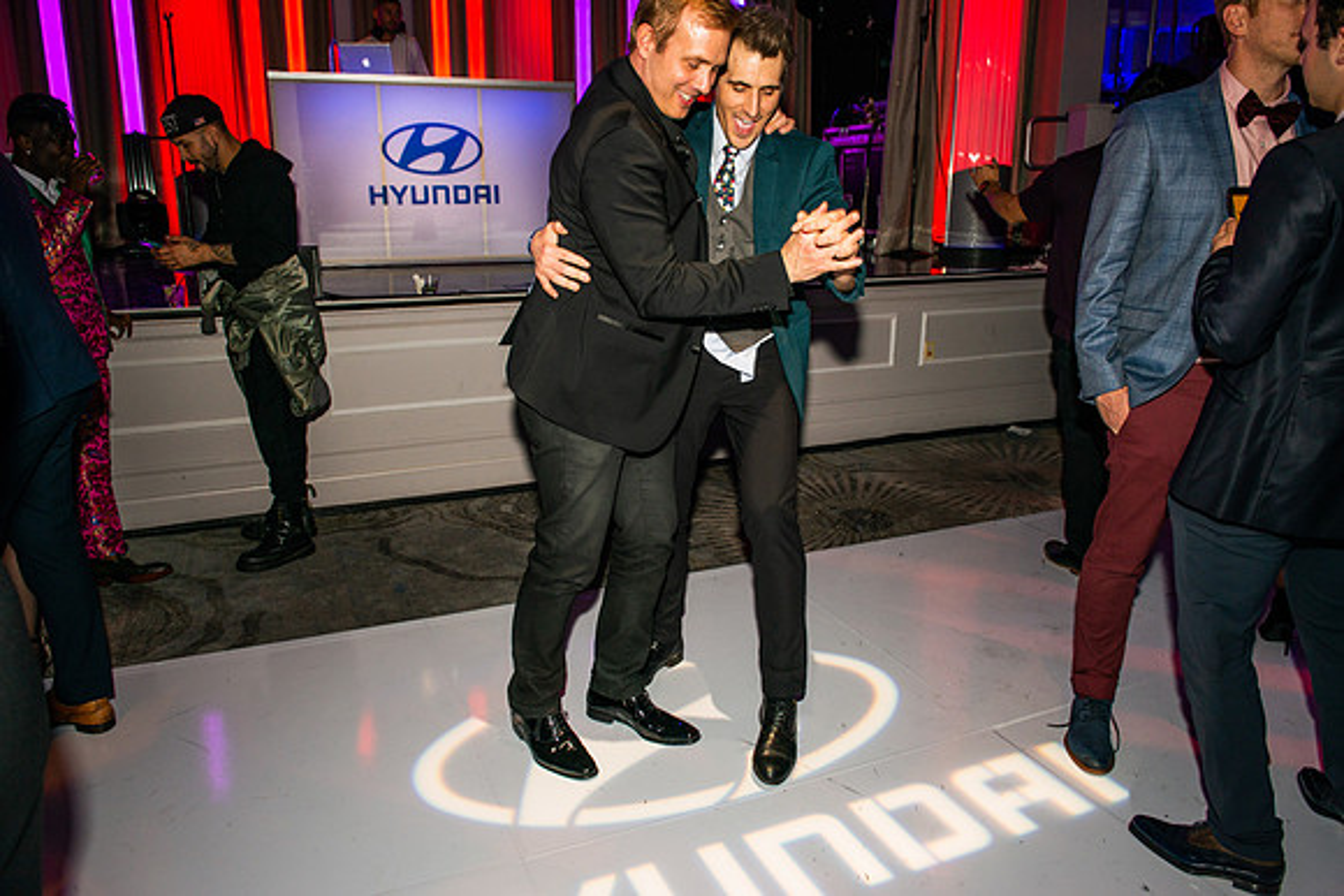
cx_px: 680
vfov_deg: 51.7
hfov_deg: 71.9
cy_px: 448
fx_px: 926
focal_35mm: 25
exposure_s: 1/160
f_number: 4.5
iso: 640
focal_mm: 24
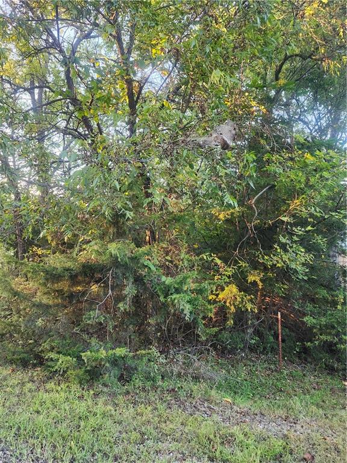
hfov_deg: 58.9
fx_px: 307
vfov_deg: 73.9
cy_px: 232
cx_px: 174
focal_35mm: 23
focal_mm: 5.54
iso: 320
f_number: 1.8
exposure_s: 1/120
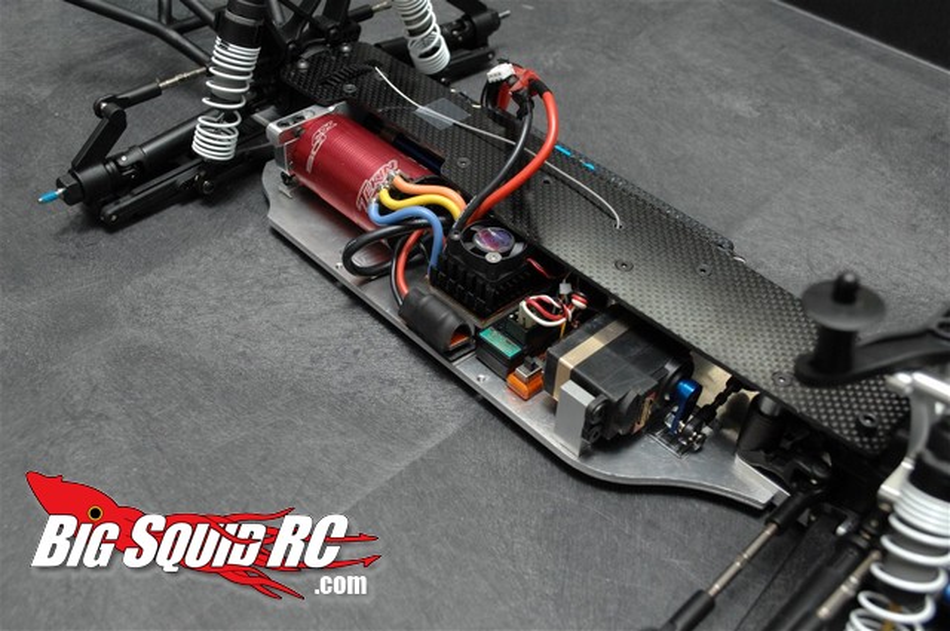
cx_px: 475
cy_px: 316
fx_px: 1028
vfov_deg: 34.1
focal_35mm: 39
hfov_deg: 49.6
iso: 400
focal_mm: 26
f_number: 5.6
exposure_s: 1/50
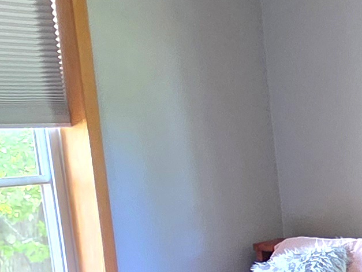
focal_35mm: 83
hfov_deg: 17.6
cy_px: 286
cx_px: 701
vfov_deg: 17.3
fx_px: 868
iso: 800
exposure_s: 1/60.2
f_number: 1.9
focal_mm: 2.2
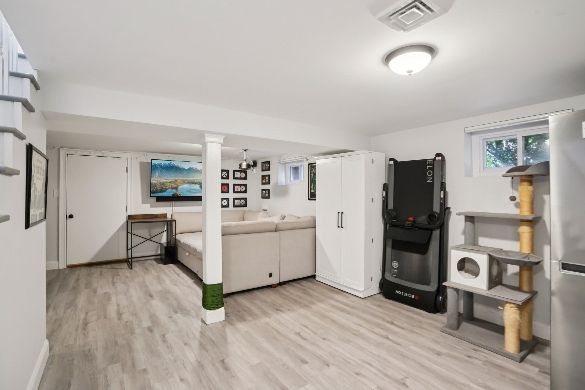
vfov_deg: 73.7
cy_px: 195
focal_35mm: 16
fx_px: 260
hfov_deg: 96.7
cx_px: 292
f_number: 8
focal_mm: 16
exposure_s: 1/30
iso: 4000
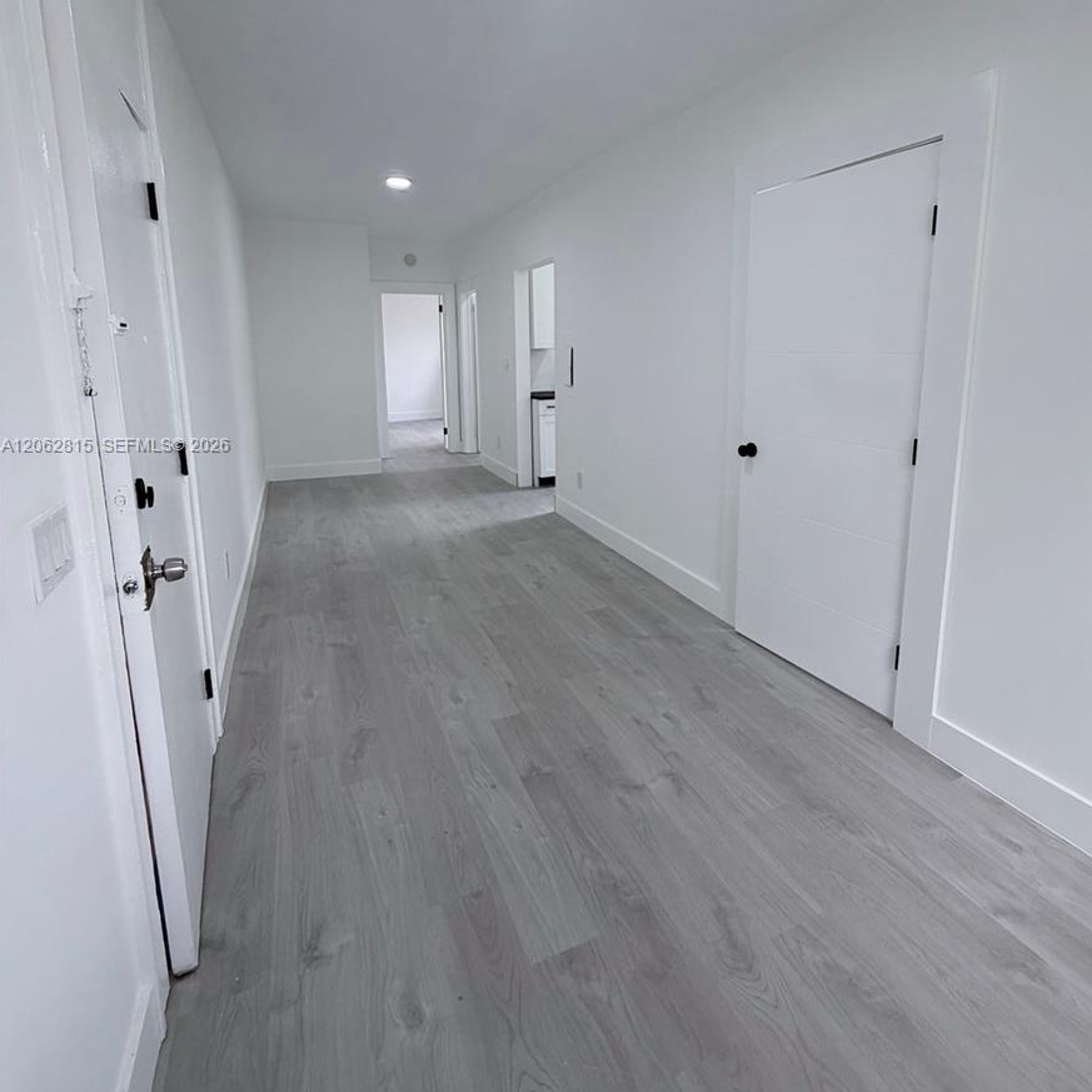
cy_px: 447
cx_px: 560
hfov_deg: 84.0
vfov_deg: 83.1
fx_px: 607
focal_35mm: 17
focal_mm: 2.22
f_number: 2.2
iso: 200
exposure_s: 1/120
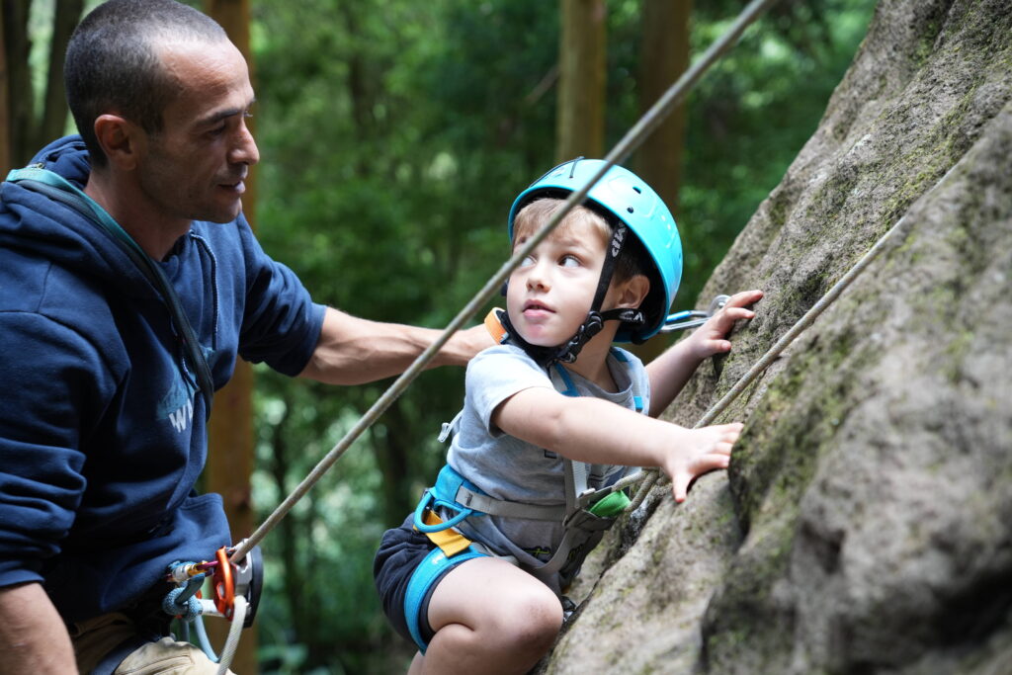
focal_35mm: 70
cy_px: 338
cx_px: 506
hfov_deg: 28.8
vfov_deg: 19.5
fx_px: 1968
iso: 500
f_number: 4
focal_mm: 70
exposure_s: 1/160
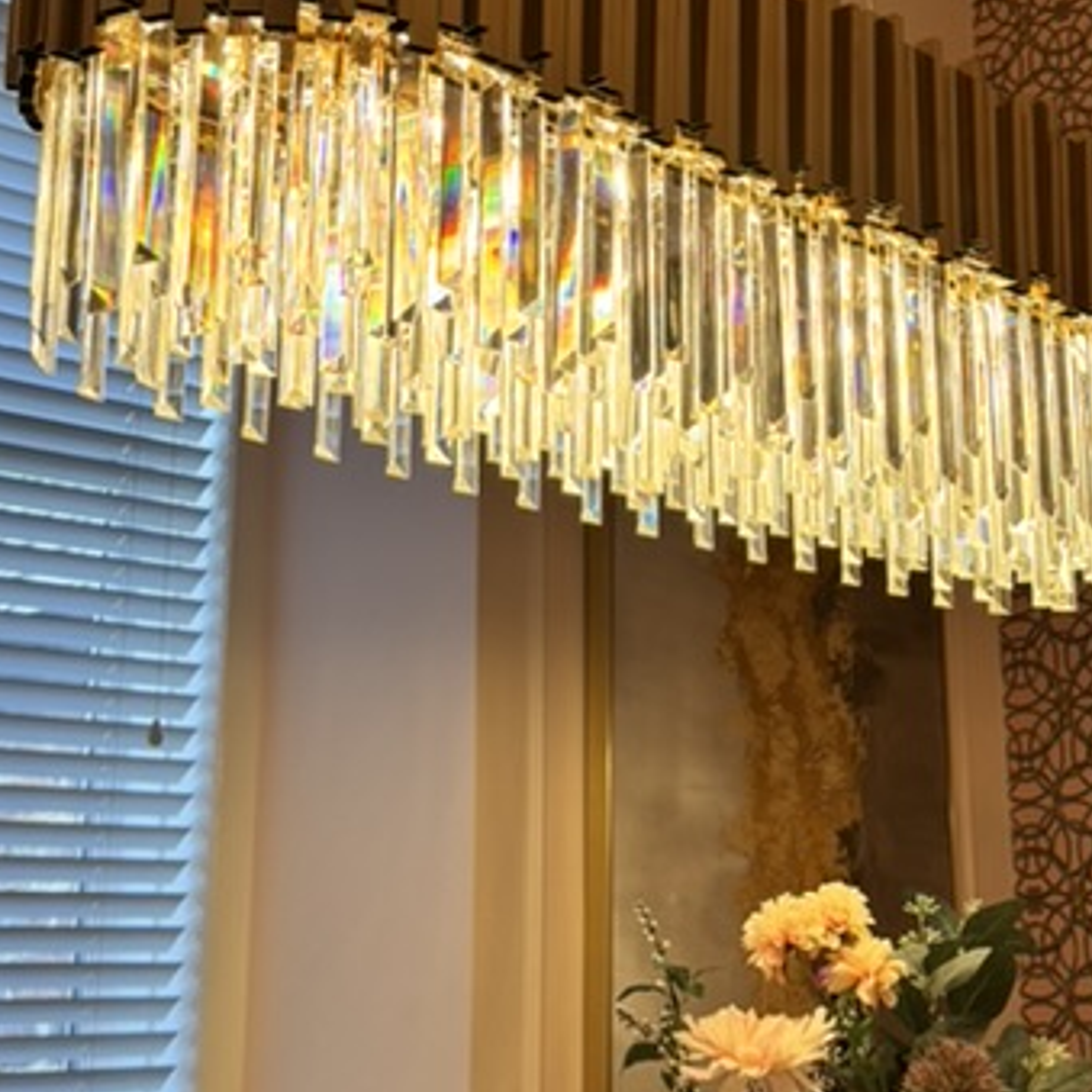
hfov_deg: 26.7
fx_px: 2284
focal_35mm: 64
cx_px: 744
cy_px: 325
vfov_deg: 26.7
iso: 100
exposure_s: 1/173
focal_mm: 6.76
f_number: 1.78
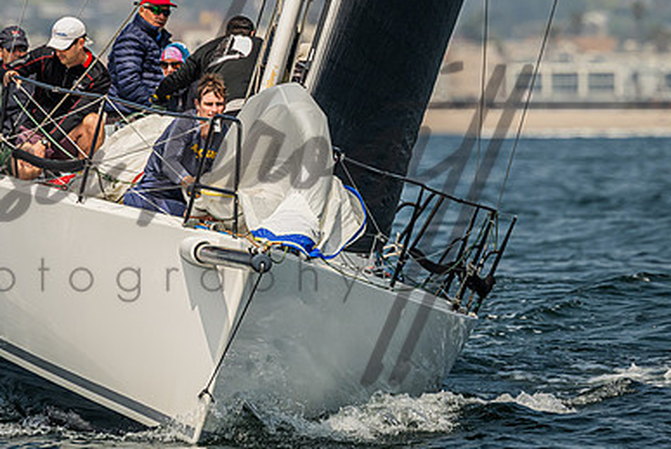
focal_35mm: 801
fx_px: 14946
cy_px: 55
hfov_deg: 2.6
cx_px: 265
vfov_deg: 1.7
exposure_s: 1/4000
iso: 400
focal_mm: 400
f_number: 5.6
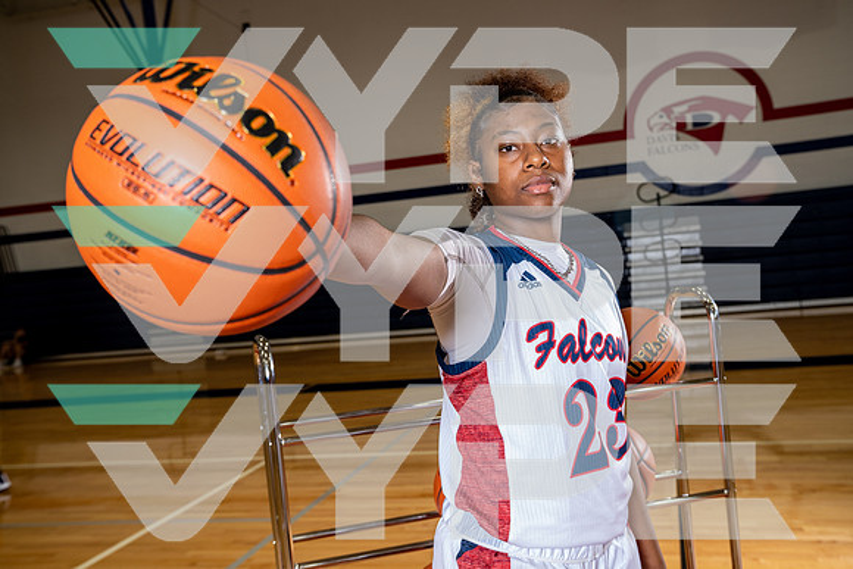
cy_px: 284
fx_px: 877
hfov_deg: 51.9
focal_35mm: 37
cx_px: 426
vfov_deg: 36.0
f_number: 5.6
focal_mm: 37
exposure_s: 1/250
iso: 800
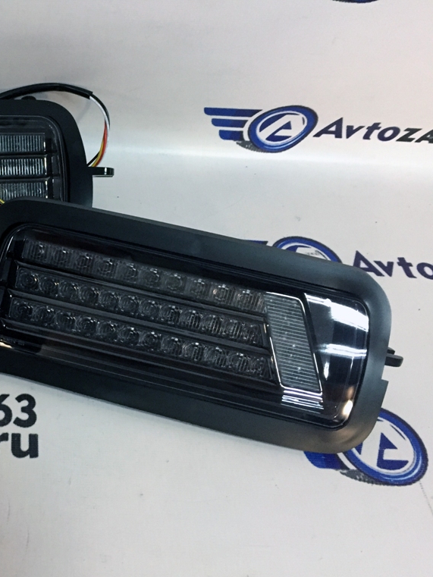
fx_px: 650
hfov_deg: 35.0
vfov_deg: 47.9
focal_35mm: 39
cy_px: 290
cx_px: 55
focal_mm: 4.15
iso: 250
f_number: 2.2
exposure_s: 1/25
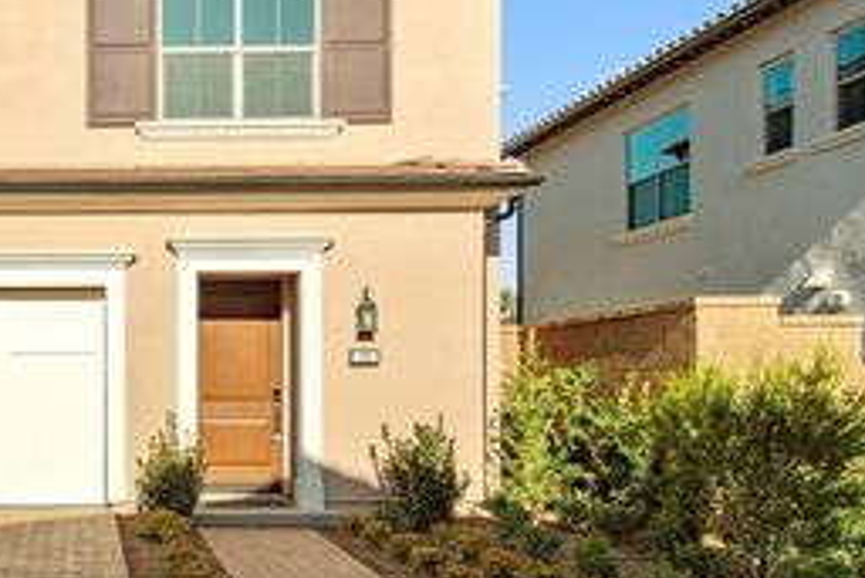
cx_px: 61
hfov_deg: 42.7
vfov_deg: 32.6
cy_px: 238
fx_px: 986
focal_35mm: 41
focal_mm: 21
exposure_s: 1/500
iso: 200
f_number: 11
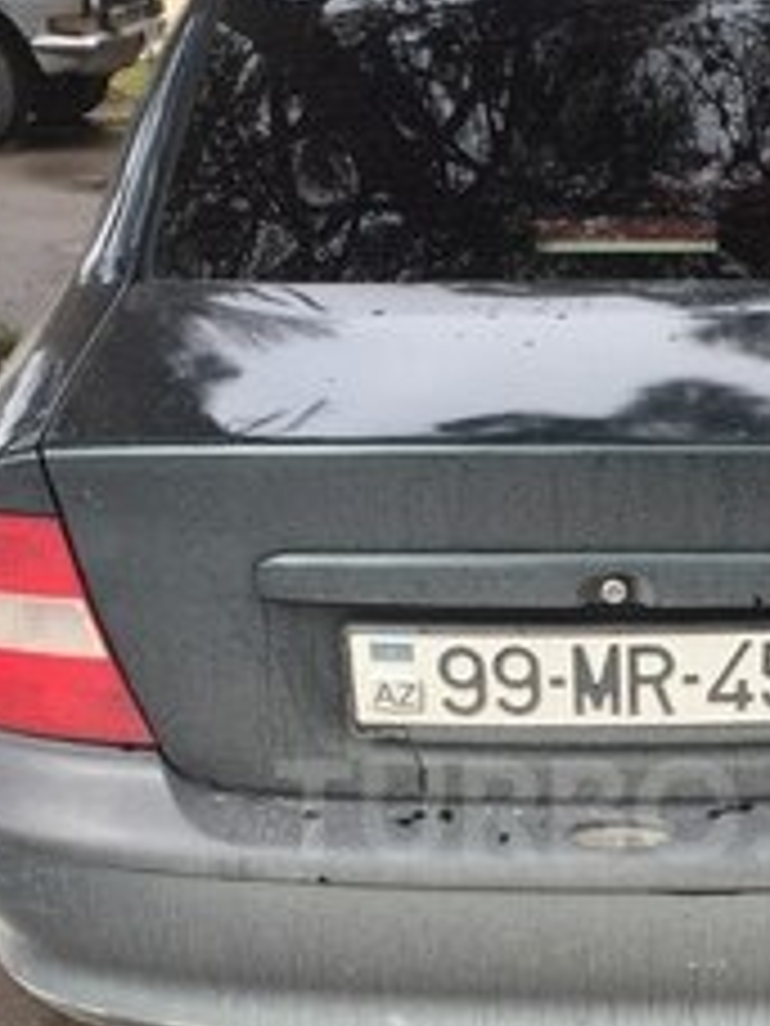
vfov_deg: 30.0
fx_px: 1869
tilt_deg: -24.5
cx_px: 621
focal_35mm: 63
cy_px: 810
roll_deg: +0.5
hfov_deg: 22.9
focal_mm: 4.15
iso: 32
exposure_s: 1/618
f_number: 2.2
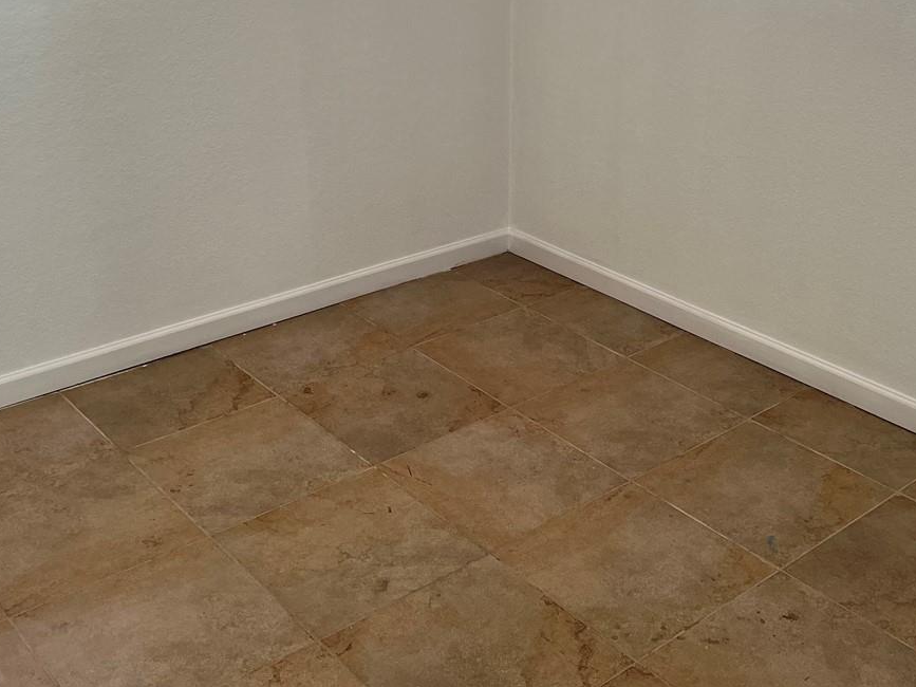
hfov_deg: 39.6
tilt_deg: -19.3
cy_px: 206
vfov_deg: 29.9
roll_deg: -0.8
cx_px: 491
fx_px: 1270
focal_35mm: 48
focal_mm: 5.7
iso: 100
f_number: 1.5
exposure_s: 1/121
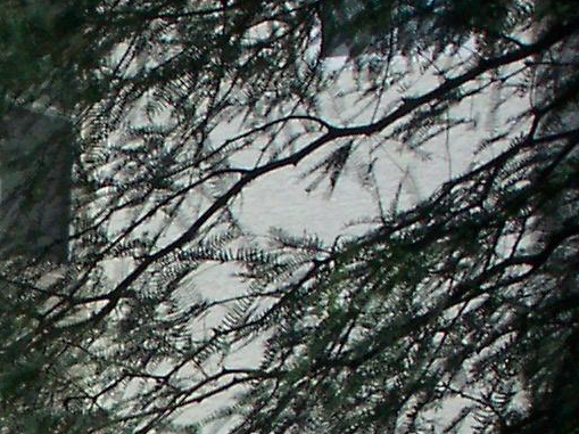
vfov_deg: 8.9
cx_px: -394
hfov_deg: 11.5
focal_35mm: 162
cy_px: 718
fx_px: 2708
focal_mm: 7.5
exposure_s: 1/700
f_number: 9.5
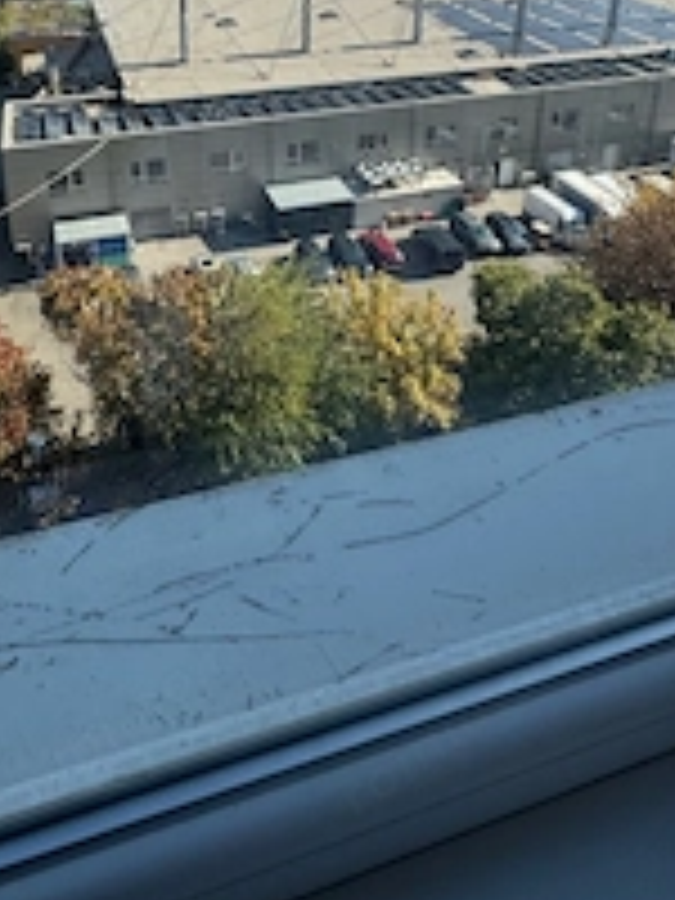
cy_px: 68
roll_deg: +1.2
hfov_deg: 48.9
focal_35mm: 28
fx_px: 728
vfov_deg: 54.1
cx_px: 225
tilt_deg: -15.4
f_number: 2.2
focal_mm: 2.22
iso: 50
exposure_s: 1/1178
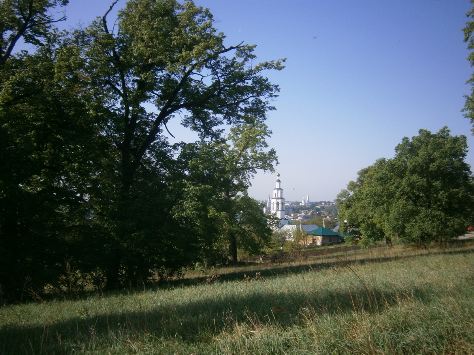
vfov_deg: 39.7
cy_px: 178
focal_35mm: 36
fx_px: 493
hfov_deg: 51.4
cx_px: 237
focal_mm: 6.4
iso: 80
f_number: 8.7
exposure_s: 1/125
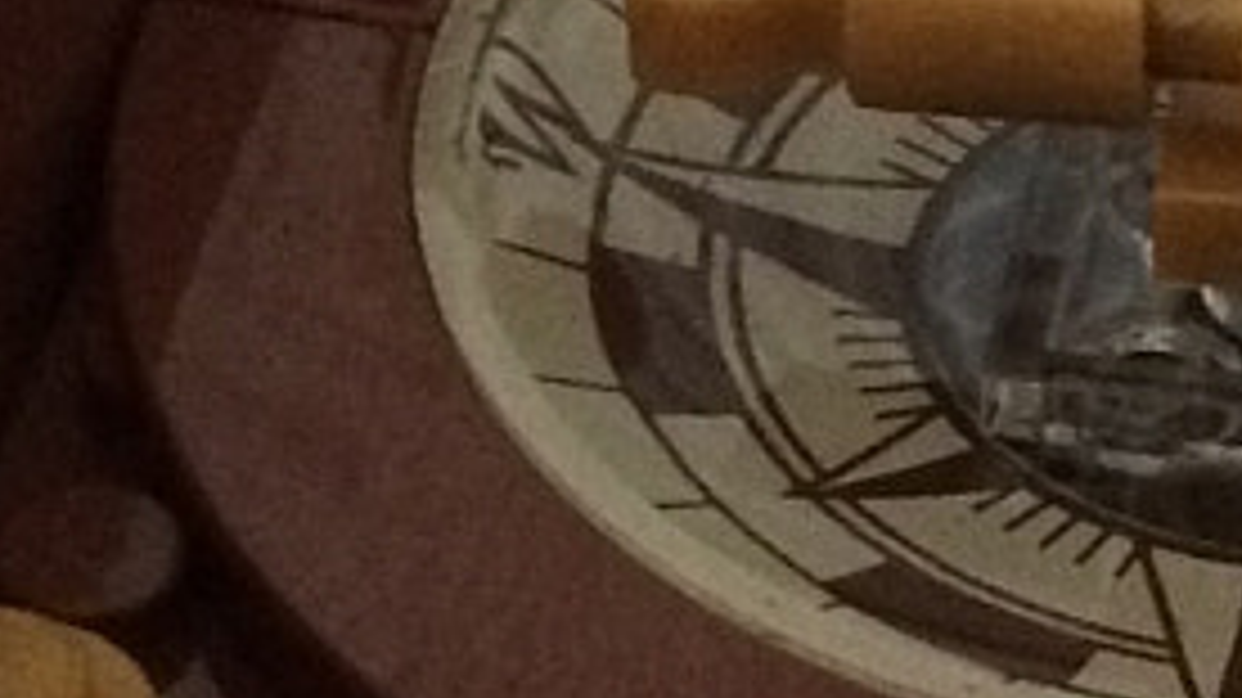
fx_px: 6024
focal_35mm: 183
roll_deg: -2.1
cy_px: 140
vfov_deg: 6.6
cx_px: 1220
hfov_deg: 11.7
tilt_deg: -39.5
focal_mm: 4.15
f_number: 2.2
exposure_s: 1/17
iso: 320
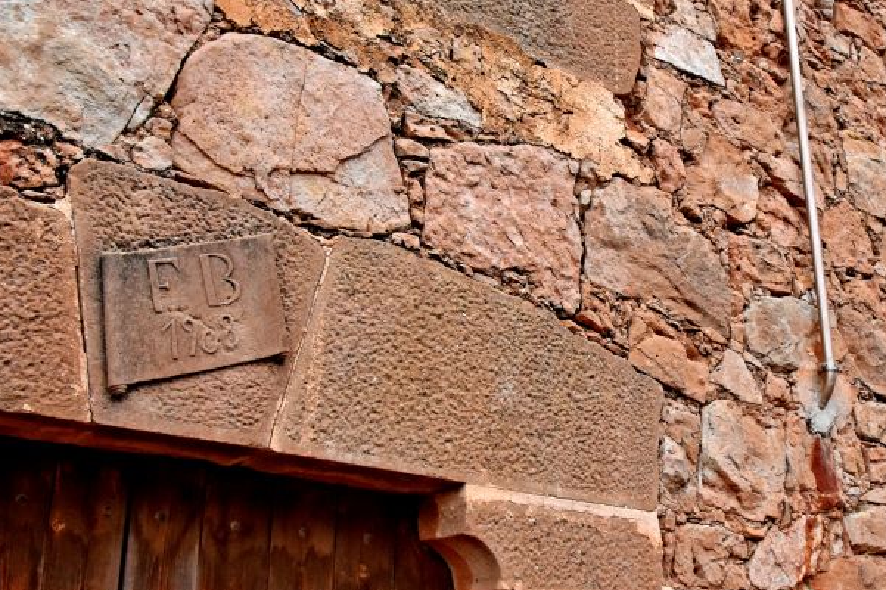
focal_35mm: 46
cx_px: 607
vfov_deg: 29.2
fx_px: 1131
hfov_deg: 42.1
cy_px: 289
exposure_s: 1/500
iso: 1600
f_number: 11
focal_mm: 18
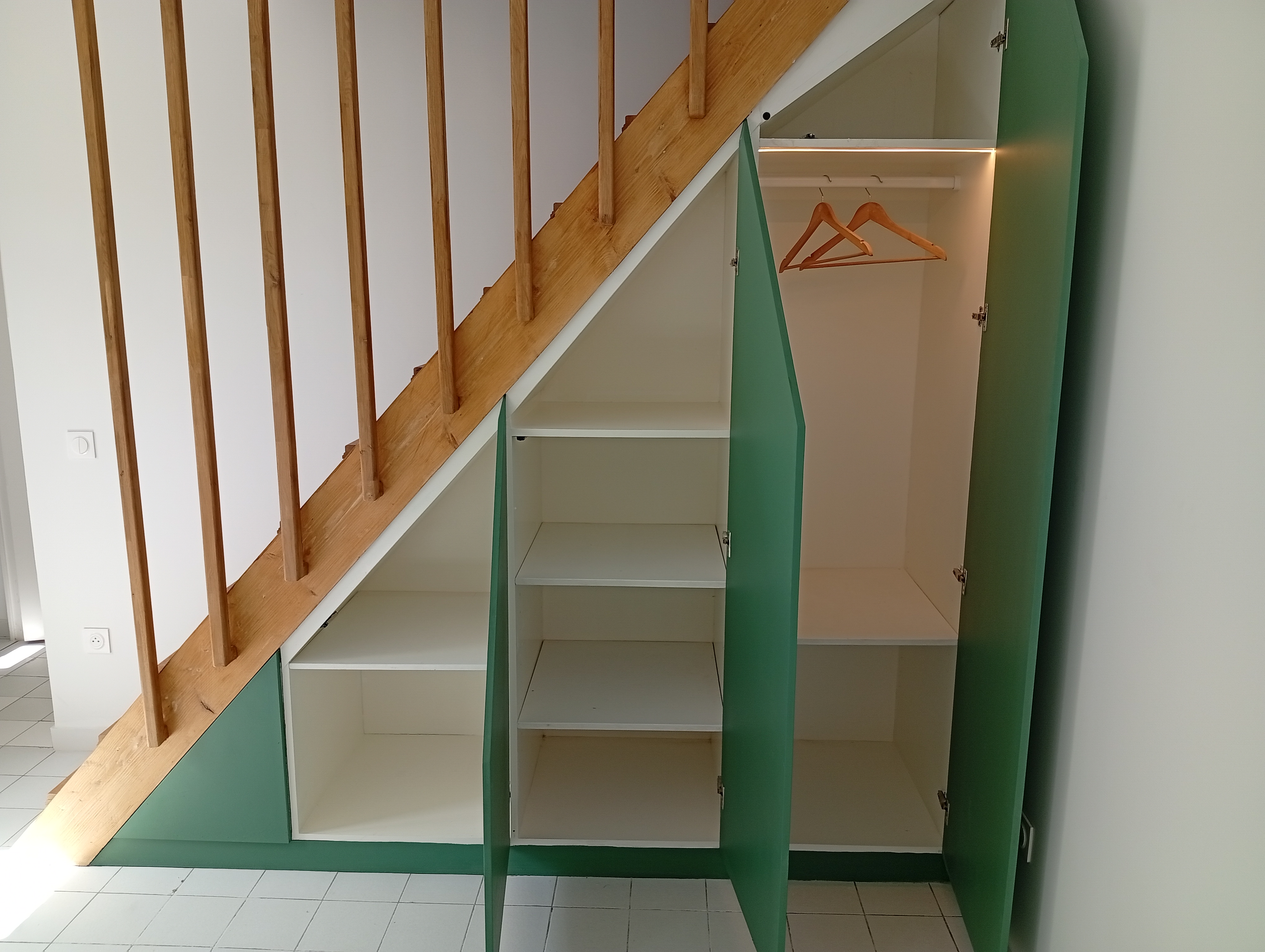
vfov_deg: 51.5
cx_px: 632
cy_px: 476
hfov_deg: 65.2
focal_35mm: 27
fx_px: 988
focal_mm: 3.98
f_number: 1.8
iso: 75
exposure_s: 1/100
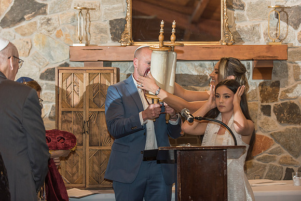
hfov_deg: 19.5
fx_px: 878
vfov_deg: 13.0
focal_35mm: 105
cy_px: 100
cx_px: 150
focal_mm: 105
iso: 800
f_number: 3.5
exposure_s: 1/125
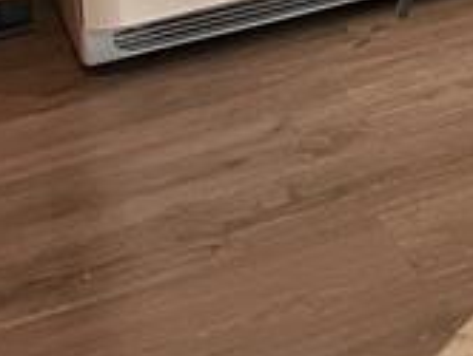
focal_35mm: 160
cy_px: -621
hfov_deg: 10.3
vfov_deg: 8.2
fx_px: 2189
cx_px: 1214
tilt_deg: -8.0
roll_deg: +2.0
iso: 125
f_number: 1.5
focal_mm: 5.7
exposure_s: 1/60
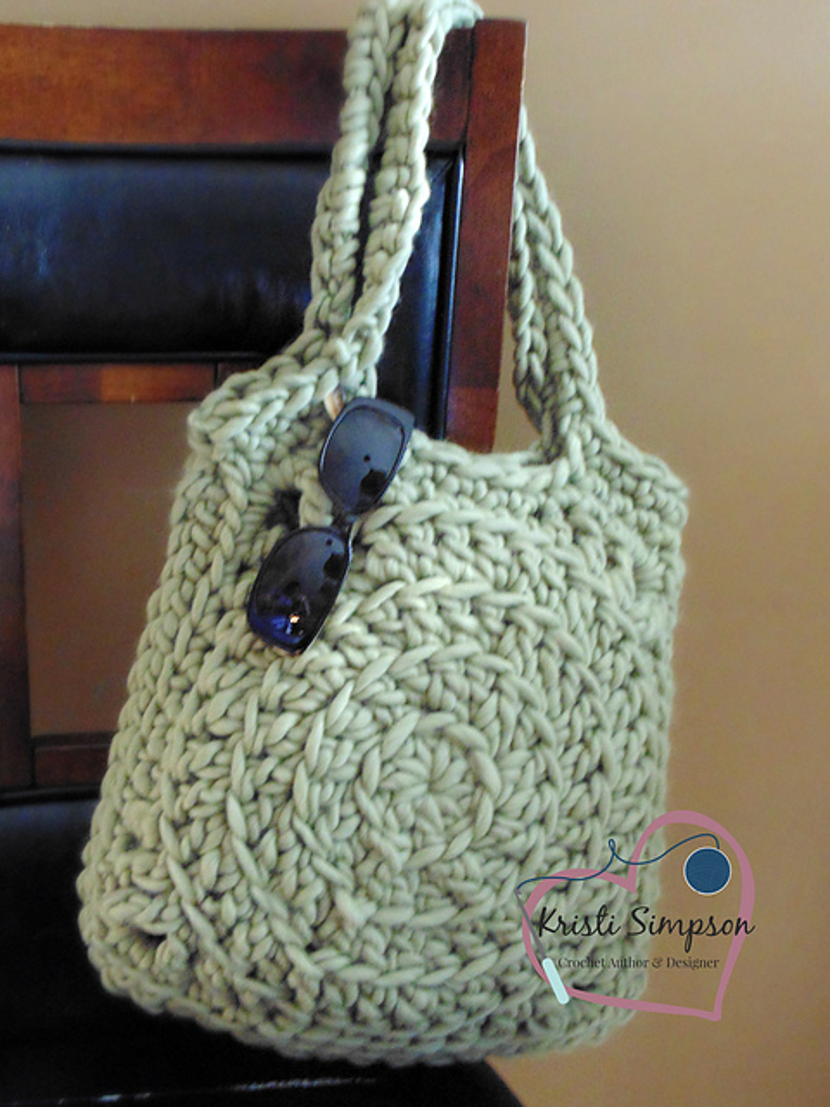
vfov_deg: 36.2
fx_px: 1694
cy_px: 554
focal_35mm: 53
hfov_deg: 27.5
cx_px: 415
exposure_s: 1/10
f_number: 3.9
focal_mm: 9.5
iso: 400
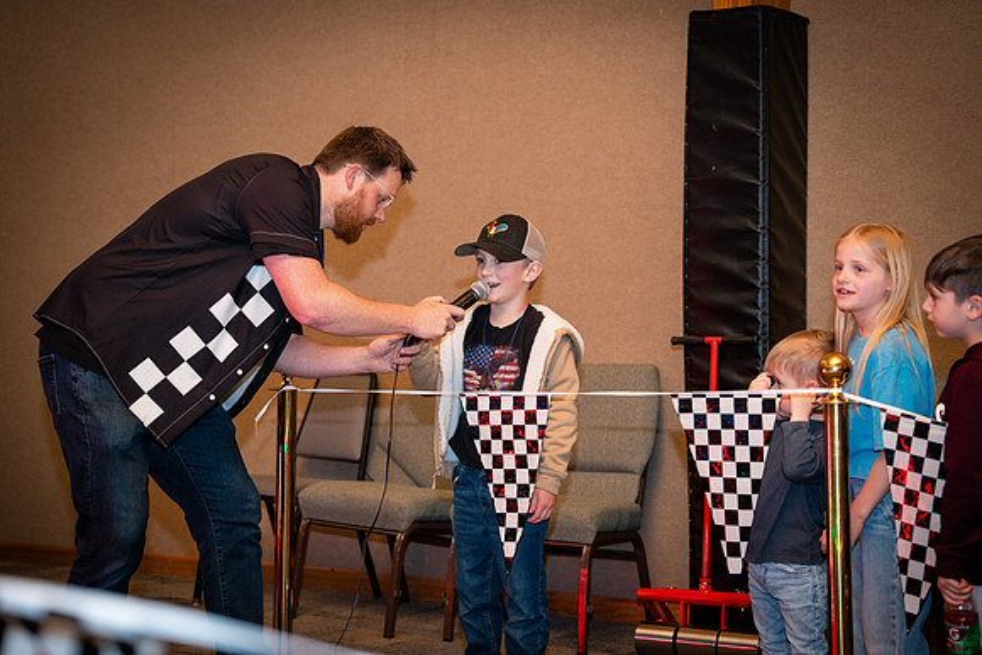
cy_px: 328
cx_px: 491
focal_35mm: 70
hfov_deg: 28.8
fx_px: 1910
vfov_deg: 19.5
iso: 1000
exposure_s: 1/250
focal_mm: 70
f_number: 3.2
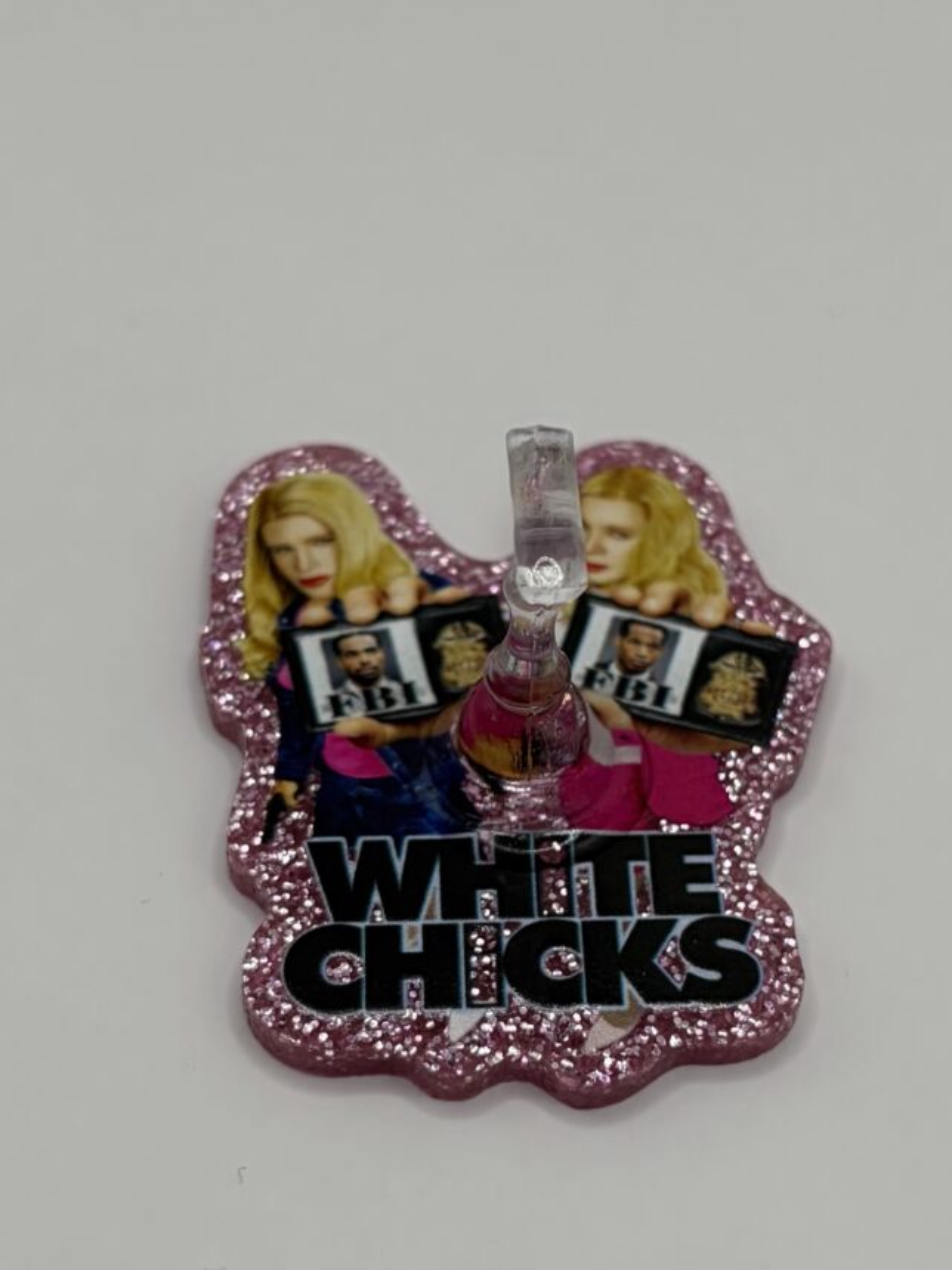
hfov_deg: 45.4
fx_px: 1137
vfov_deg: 58.3
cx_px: 498
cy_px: 670
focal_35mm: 31
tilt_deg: -48.9
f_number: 1.6
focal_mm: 5.96
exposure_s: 1/1263
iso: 50
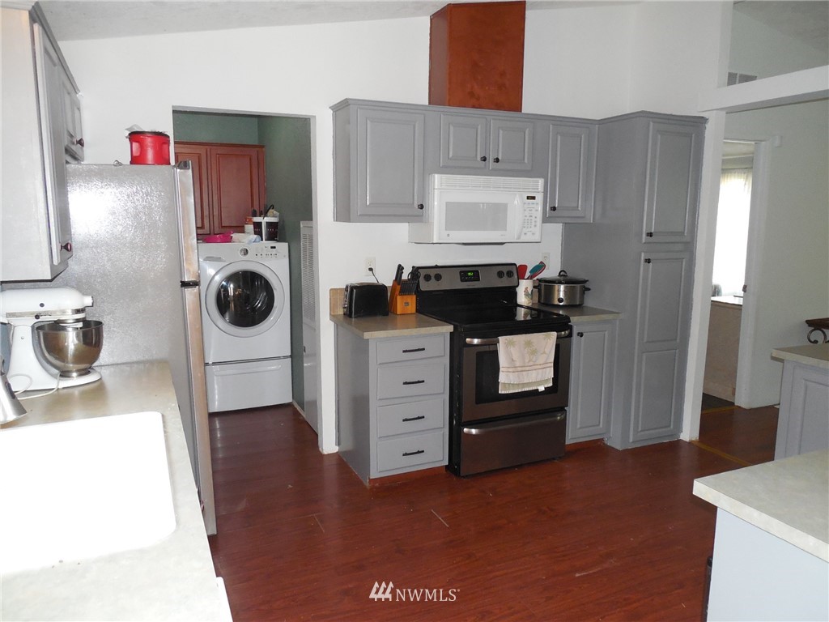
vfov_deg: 54.9
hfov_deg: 69.4
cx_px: 414
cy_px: 311
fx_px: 599
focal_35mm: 25
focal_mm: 4.5
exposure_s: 1/25
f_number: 3.3
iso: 400
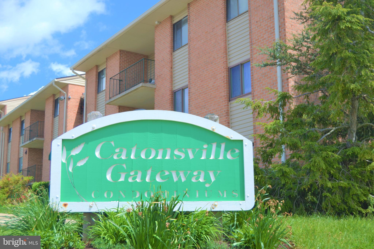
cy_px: 124
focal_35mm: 45
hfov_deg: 43.6
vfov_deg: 29.9
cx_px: 187
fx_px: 467
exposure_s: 1/640
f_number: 4.2
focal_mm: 30
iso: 100
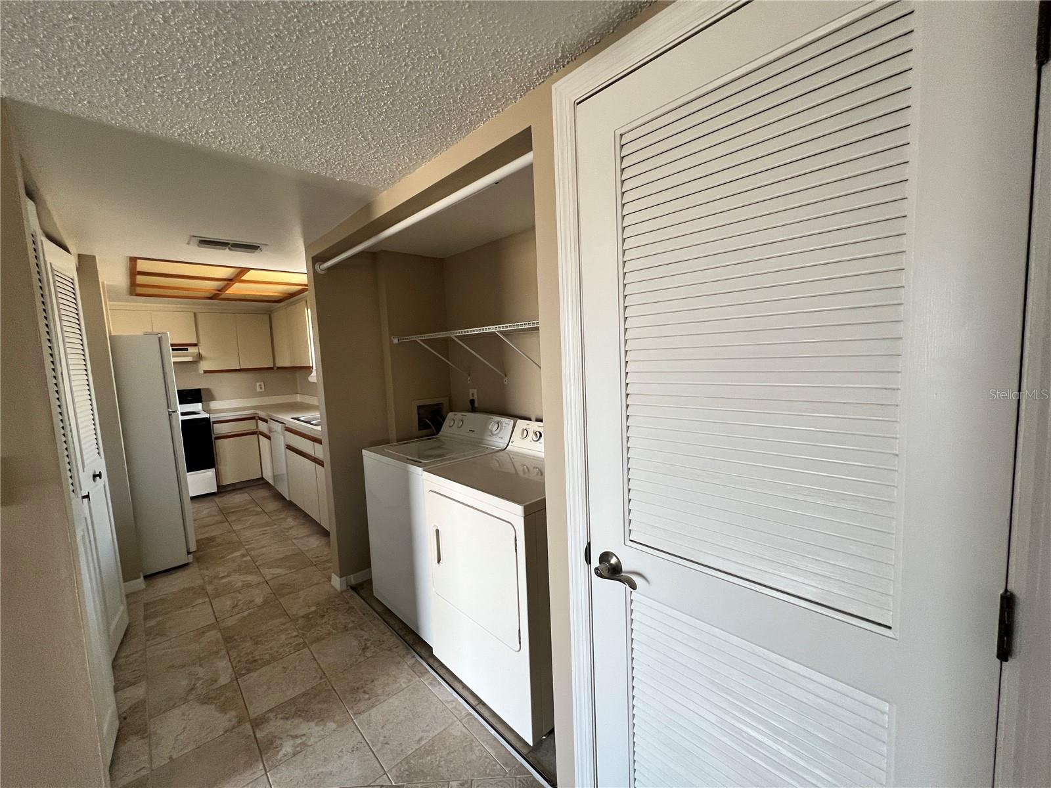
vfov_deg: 89.9
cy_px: 394
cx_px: 526
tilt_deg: -6.1
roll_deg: +2.1
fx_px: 395
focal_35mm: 13
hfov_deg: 106.2
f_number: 1.8
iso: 200
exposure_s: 1/99
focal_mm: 1.57
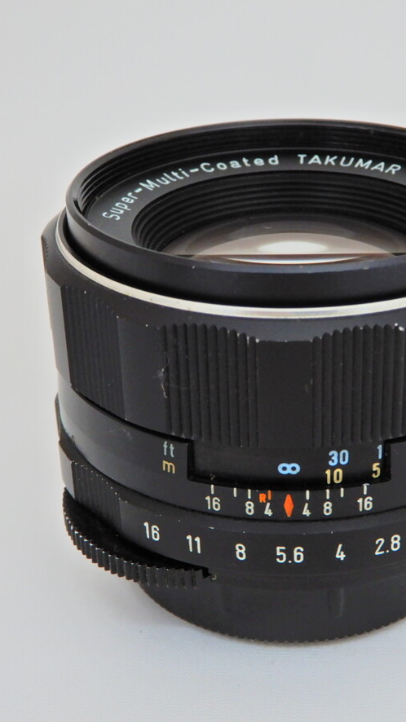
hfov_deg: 19.3
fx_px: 1187
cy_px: 363
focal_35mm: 62
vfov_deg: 33.8
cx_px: 289
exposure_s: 1/30
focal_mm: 7.5
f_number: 4
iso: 200
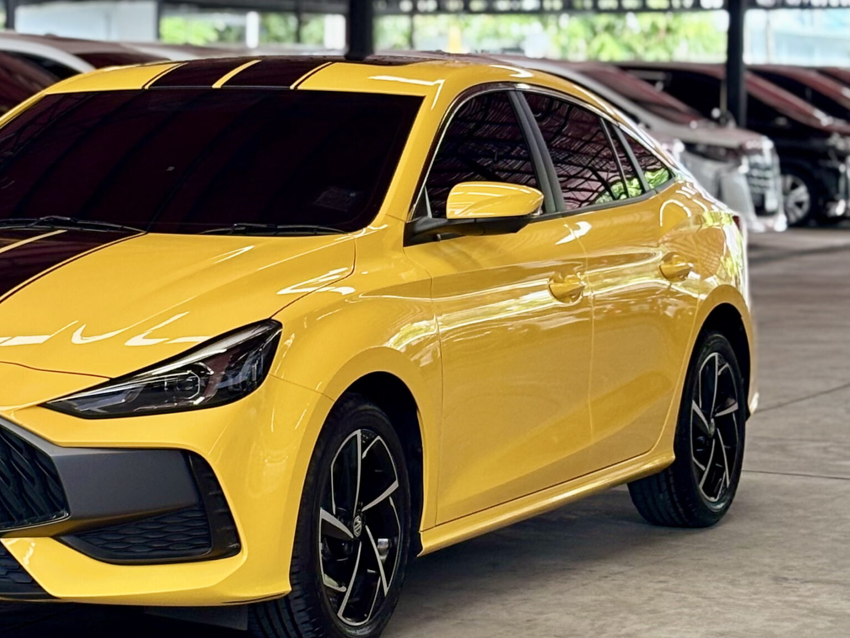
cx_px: 186
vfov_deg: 17.0
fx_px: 2137
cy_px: 268
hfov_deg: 22.2
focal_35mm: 87
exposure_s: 1/77
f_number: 1.6
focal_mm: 5.96
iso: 50
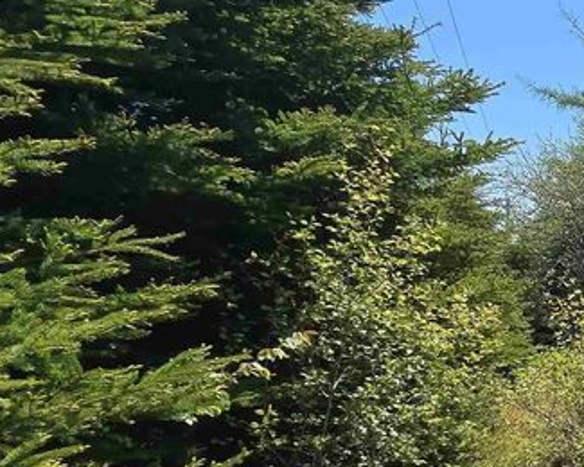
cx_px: 915
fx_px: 691
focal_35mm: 40
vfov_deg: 36.8
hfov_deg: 27.4
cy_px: 325
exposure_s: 1/1690
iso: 50
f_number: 2.2
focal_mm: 2.2
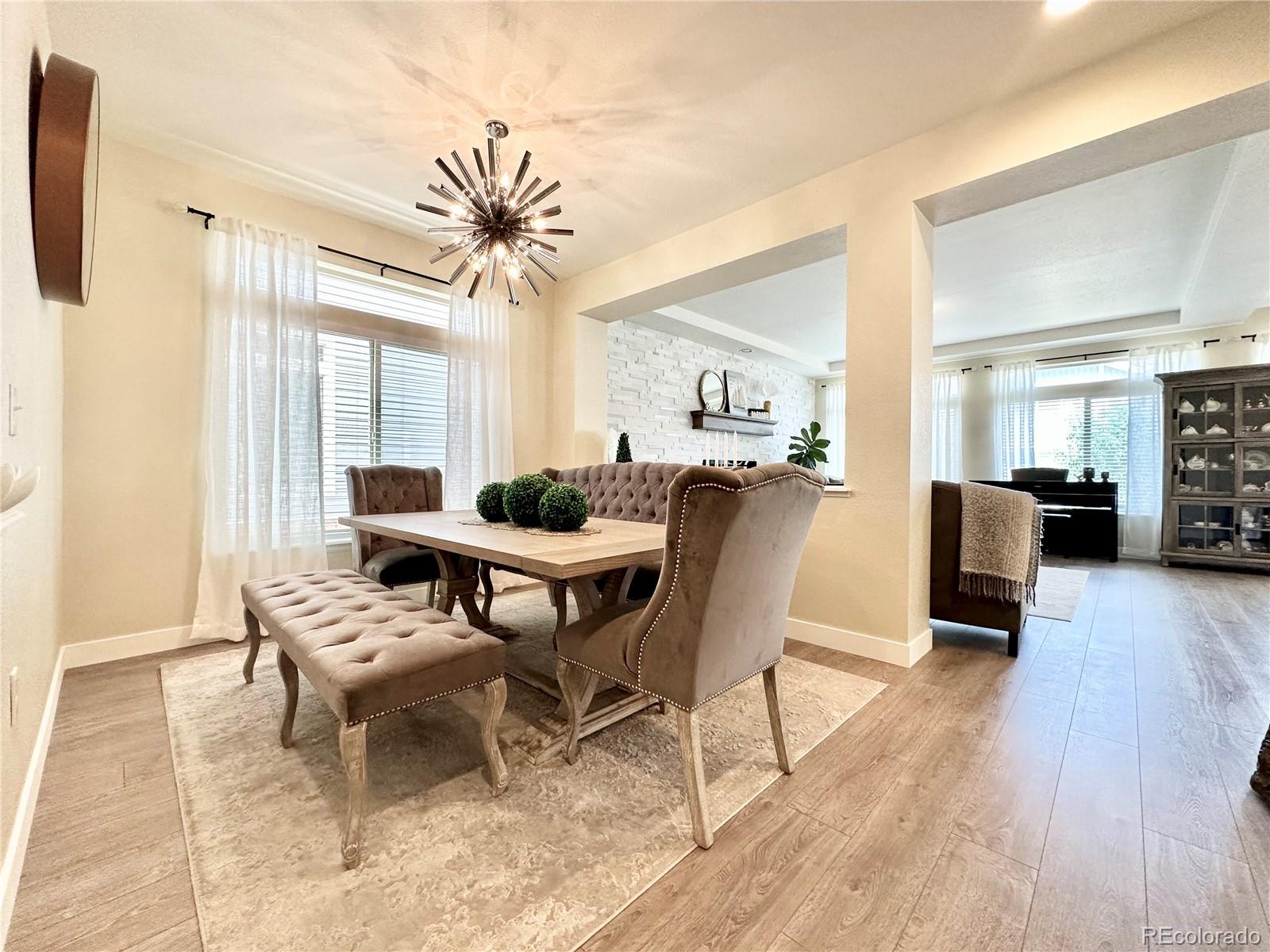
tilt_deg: -0.5
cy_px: 476
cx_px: 635
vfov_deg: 85.7
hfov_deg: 102.1
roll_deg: +0.3
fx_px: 514
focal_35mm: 14
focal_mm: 2.22
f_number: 2.2
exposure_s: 1/120
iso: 200
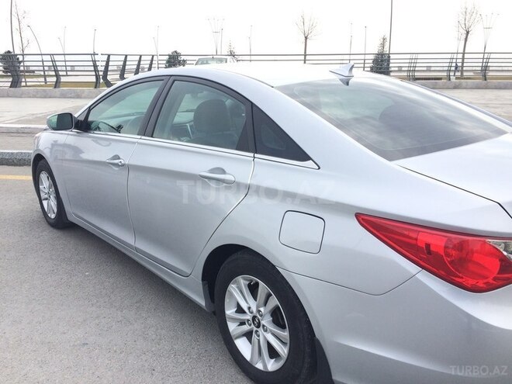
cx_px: 256
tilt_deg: -16.6
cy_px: 192
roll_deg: -0.2
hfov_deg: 61.7
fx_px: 429
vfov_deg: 48.2
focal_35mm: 29
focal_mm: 4.15
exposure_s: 1/805
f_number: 2.2
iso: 32
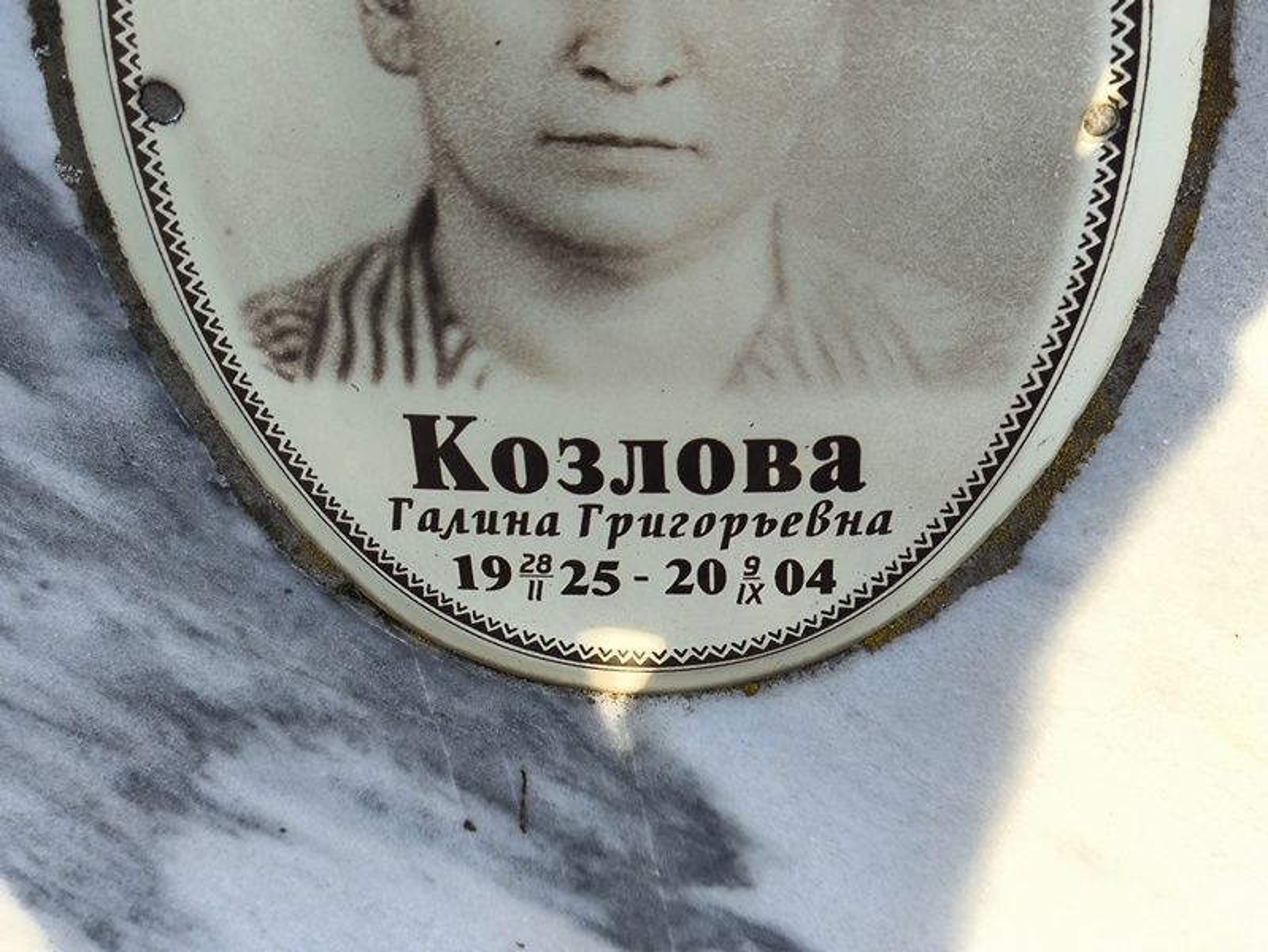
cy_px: 476
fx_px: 1832
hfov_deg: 38.2
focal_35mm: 50
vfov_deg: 29.1
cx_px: 634
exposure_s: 1/811
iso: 50
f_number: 1.7
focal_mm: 4.71
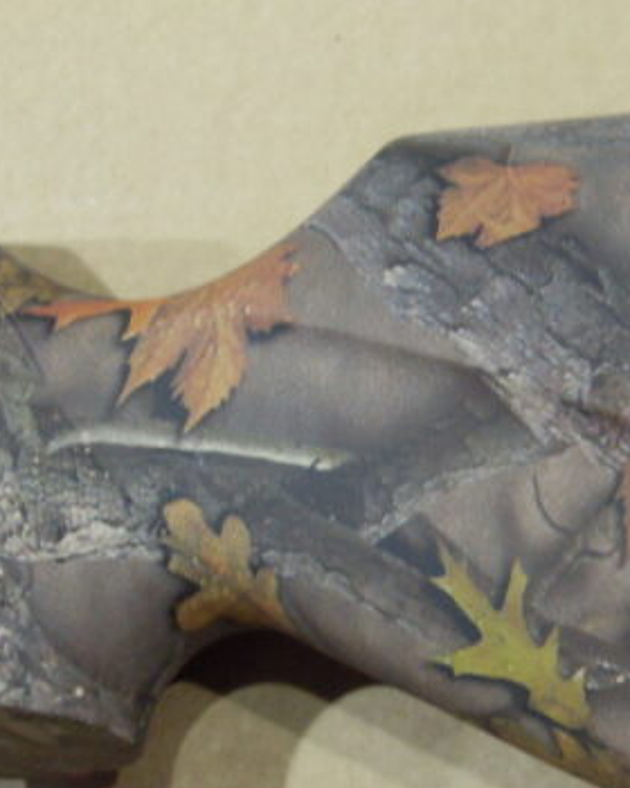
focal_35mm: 78
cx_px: 742
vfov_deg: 24.2
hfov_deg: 18.7
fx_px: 1818
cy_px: 601
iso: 200
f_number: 2.8
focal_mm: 6.3
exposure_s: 1/15
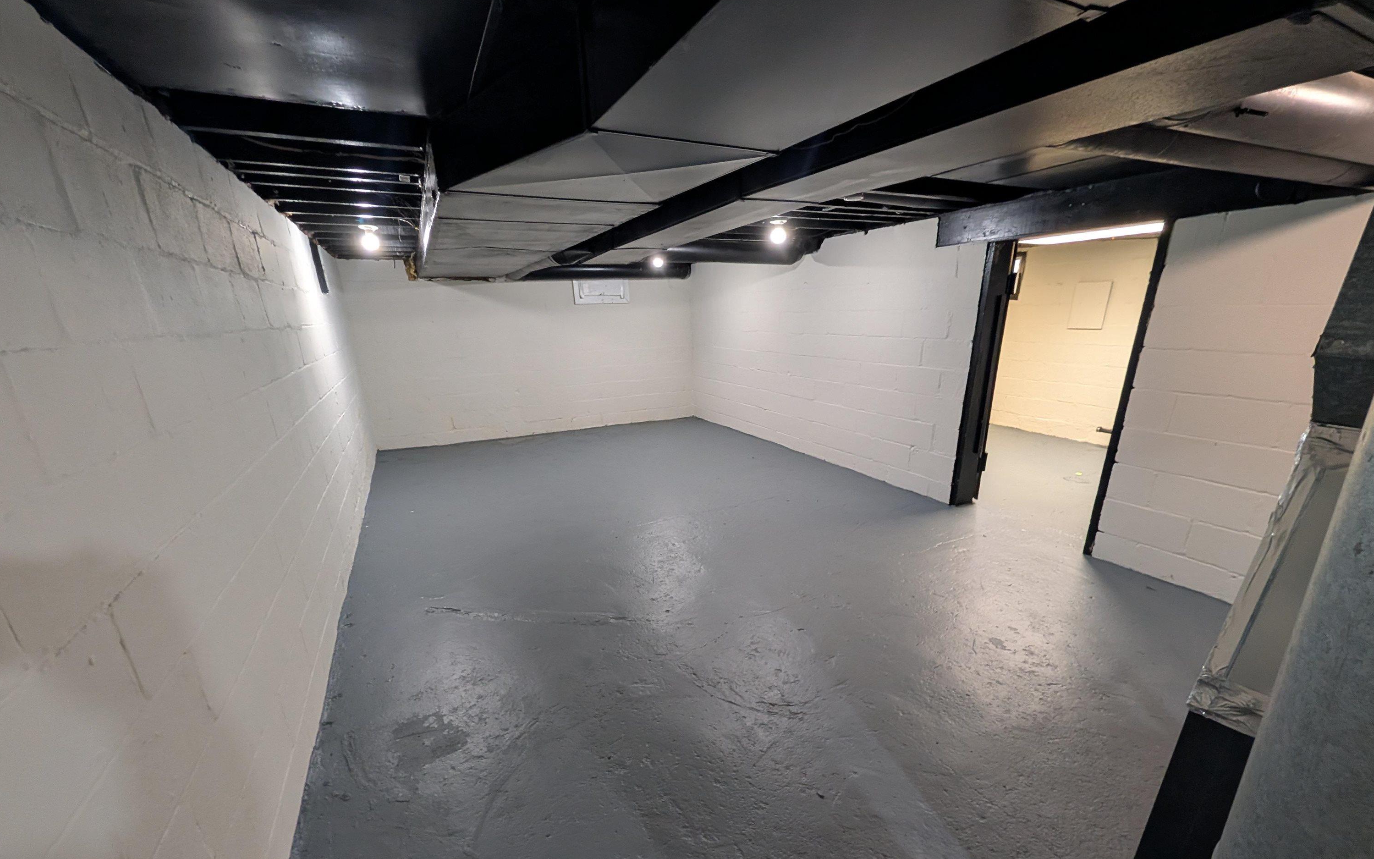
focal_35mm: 13
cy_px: 495
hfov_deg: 109.4
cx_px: 688
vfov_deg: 82.3
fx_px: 487
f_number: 1.7
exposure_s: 1/30
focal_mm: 2.02
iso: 195
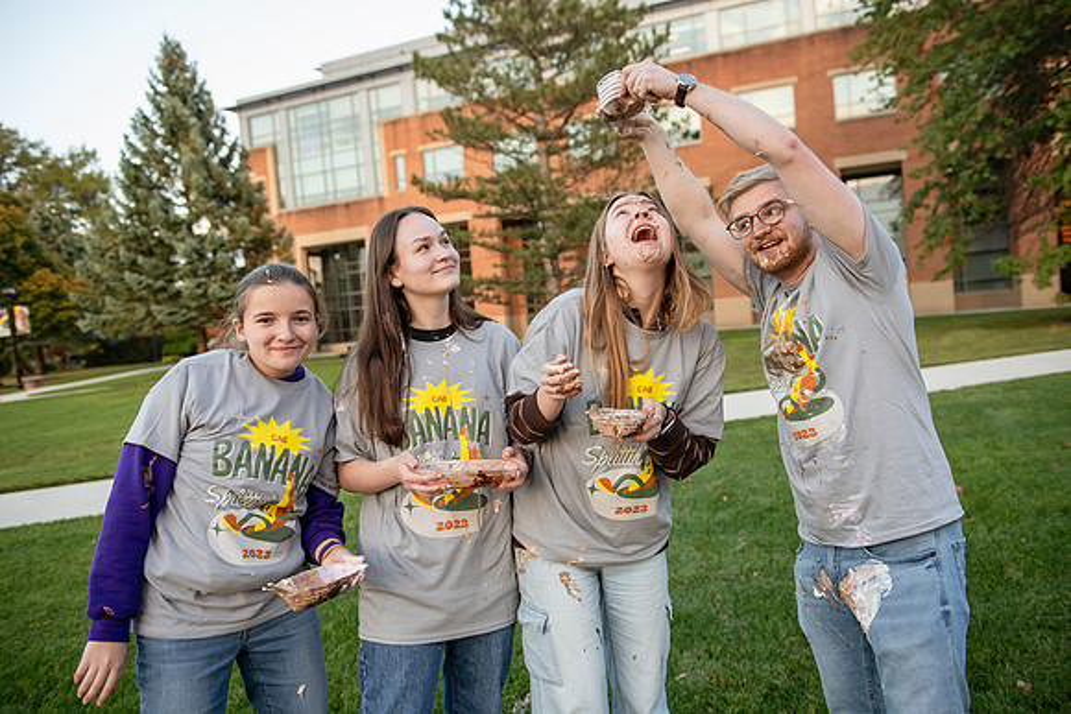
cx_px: 536
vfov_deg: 46.4
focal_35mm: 28
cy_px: 357
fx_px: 833
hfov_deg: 65.5
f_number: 3.2
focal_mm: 28
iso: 800
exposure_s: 1/320
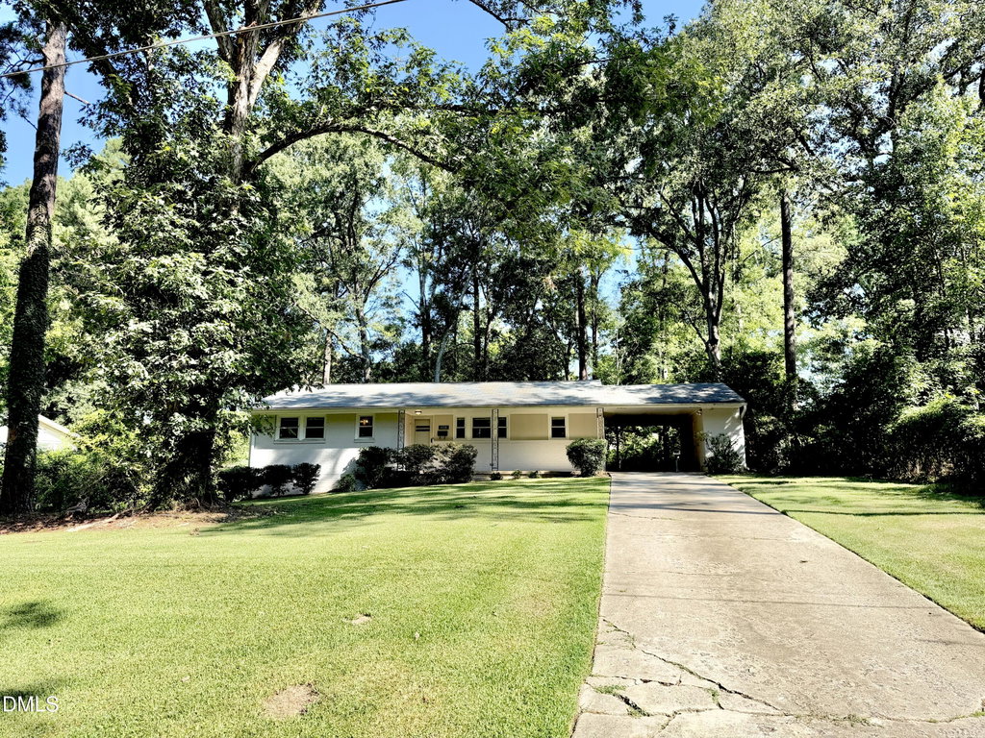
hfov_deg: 71.6
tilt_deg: +10.4
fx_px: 683
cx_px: 492
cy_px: 369
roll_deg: +0.0
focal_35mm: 24
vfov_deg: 56.8
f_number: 1.78
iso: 80
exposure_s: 1/1618
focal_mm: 6.76
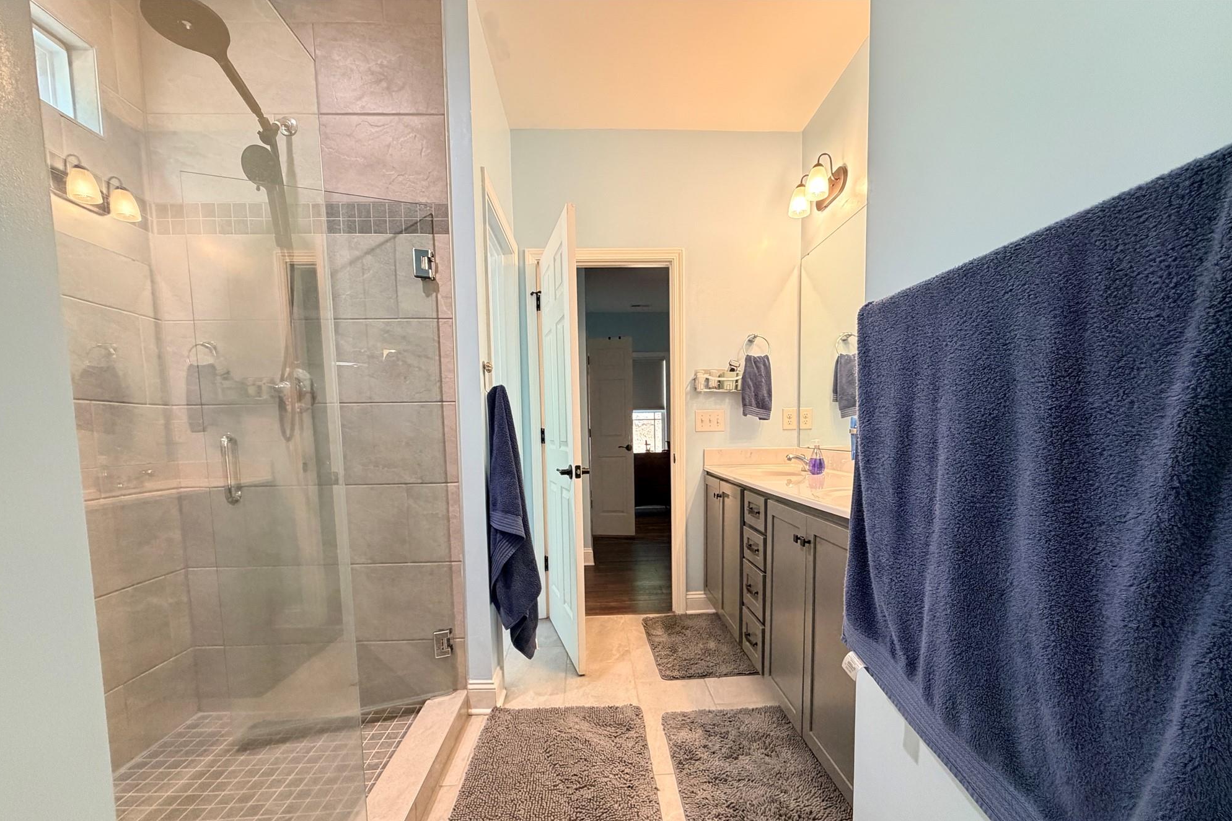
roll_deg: +1.4
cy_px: 475
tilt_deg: -5.9
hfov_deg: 100.4
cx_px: 618
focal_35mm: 15
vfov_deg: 76.8
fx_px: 513
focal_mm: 2.22
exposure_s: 1/60
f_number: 2.2
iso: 400
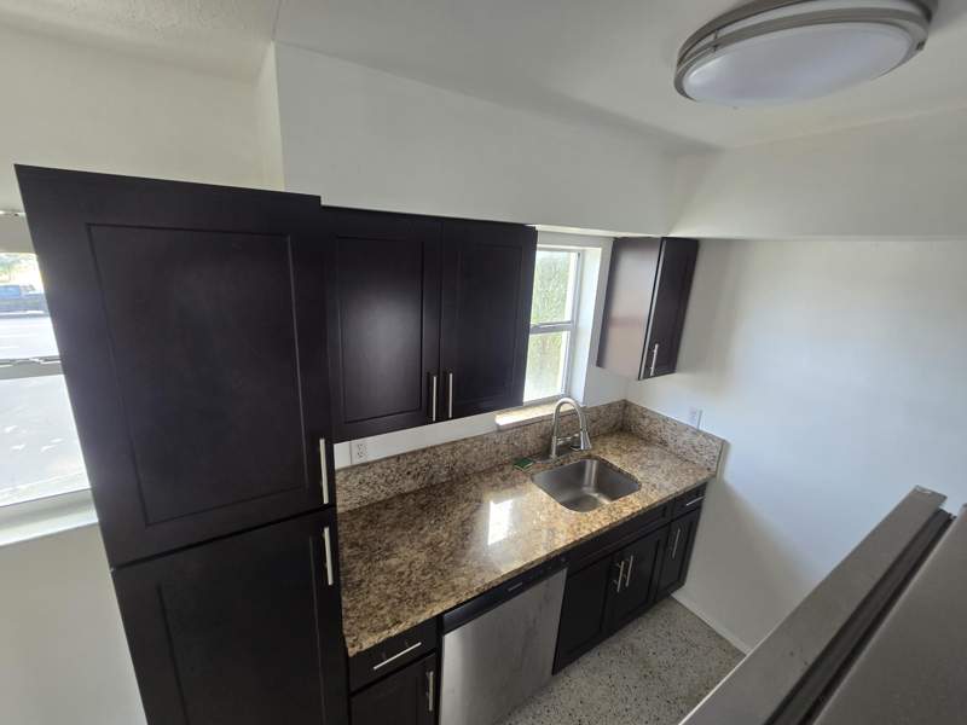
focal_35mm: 13
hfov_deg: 106.2
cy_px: 362
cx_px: 484
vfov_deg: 89.9
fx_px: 363
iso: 160
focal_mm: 2.2
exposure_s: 1/60
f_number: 2.2
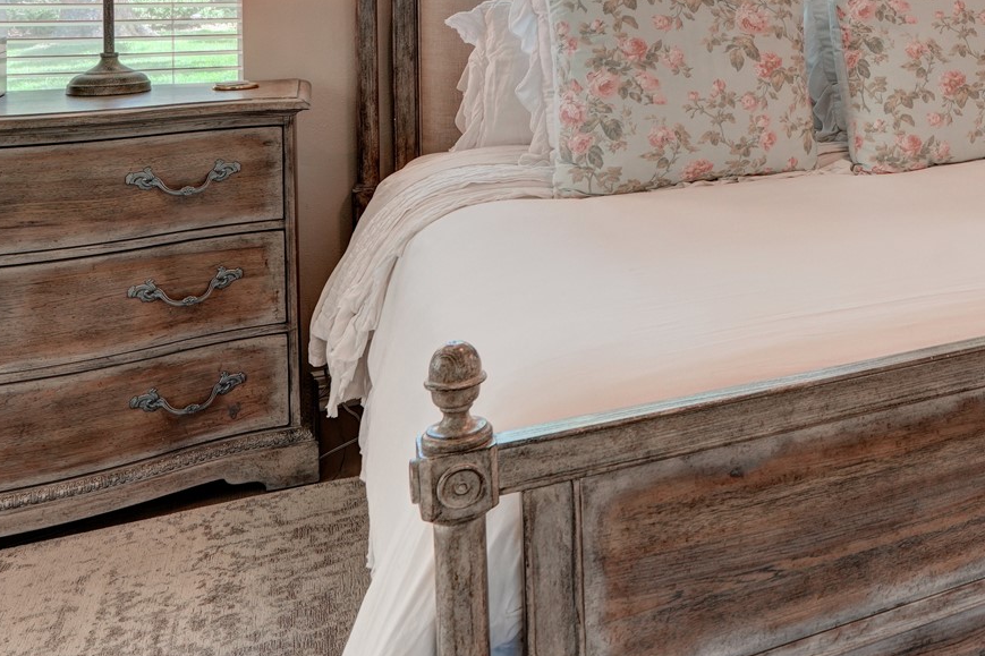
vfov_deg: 29.6
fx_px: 1094
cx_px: 1073
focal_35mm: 40
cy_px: -91
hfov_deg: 39.8
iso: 400
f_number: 8
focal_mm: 16
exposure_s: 1/13
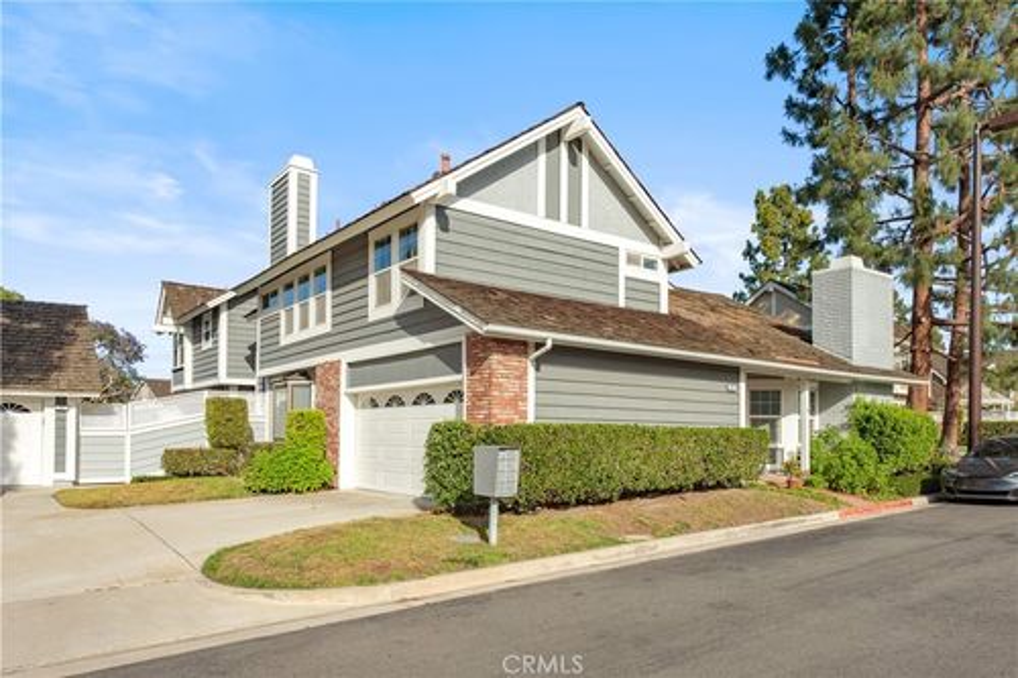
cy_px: 339
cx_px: 509
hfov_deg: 73.8
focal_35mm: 24
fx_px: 678
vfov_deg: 53.1
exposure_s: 1/400
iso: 200
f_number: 10
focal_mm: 24
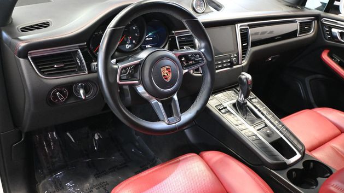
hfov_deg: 61.0
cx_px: 175
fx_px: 292
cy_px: 98
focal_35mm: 32
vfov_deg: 36.7
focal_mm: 20
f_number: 3.8
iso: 5000
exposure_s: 1/60
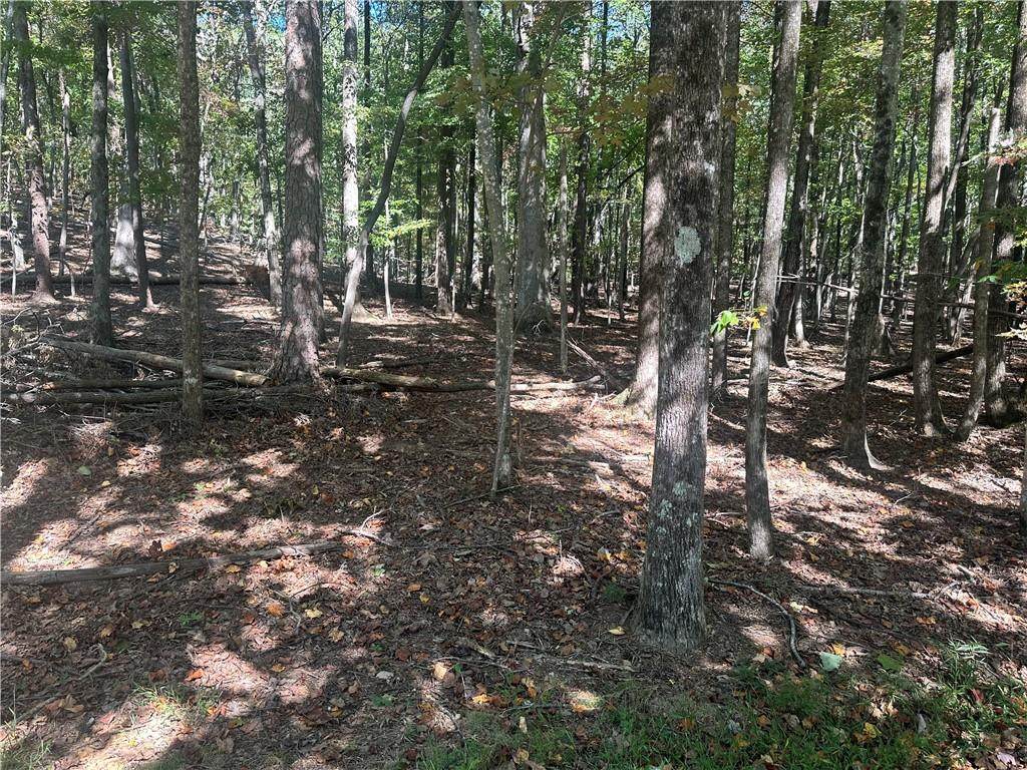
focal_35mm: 24
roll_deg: -1.4
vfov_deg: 56.8
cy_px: 385
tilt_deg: -2.3
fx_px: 712
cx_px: 514
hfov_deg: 71.6
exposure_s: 1/159
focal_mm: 6.86
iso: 64
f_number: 1.78
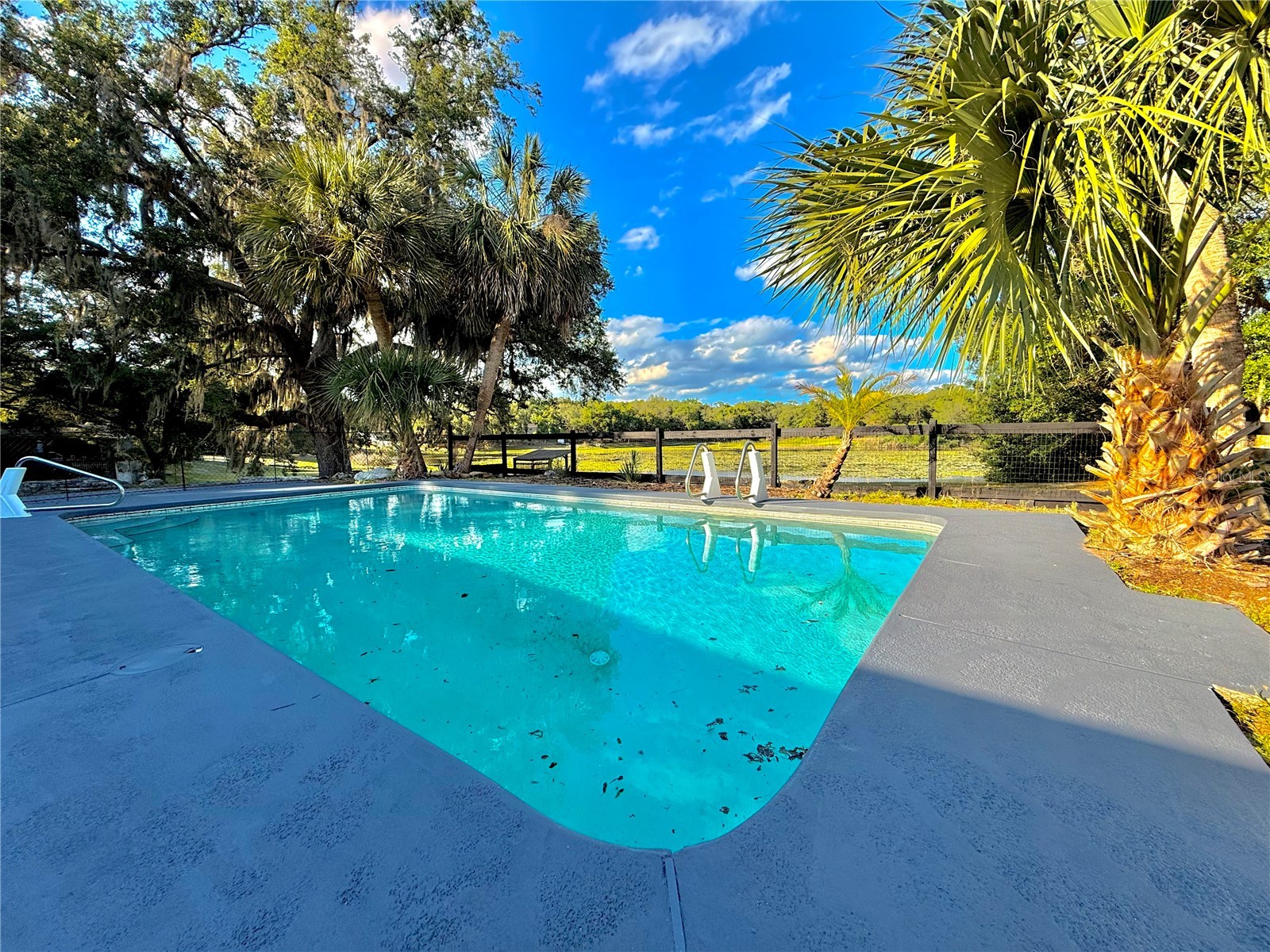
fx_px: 514
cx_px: 635
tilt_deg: -4.1
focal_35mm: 14
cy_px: 476
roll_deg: +1.3
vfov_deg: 85.7
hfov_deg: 102.1
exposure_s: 1/1033
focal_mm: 2.22
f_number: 2.2
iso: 50
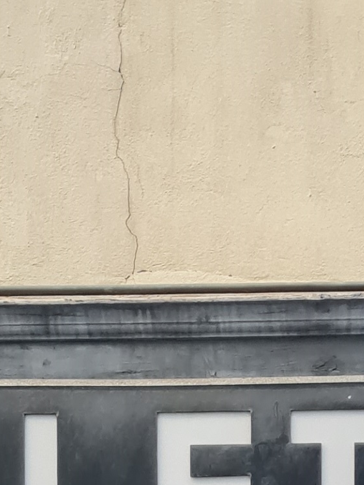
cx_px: 375
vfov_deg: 12.3
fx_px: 1878
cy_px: 1079
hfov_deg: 11.0
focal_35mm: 134
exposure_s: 1/50
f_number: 1.8
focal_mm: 5.4
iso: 250
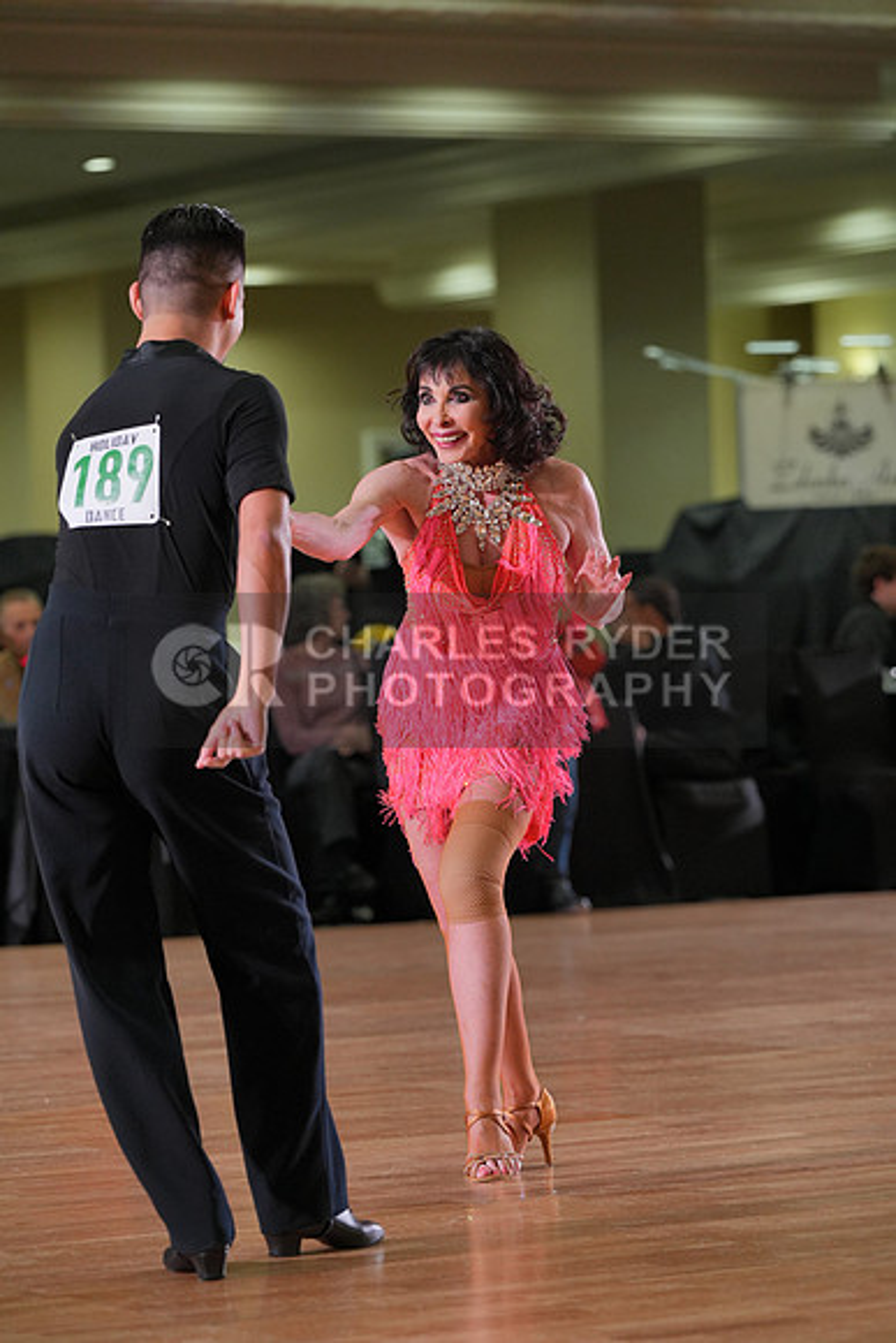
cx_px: 448
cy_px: 672
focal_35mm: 142
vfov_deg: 14.4
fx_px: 5298
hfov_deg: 9.7
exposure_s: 1/400
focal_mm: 142
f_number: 4
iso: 1600
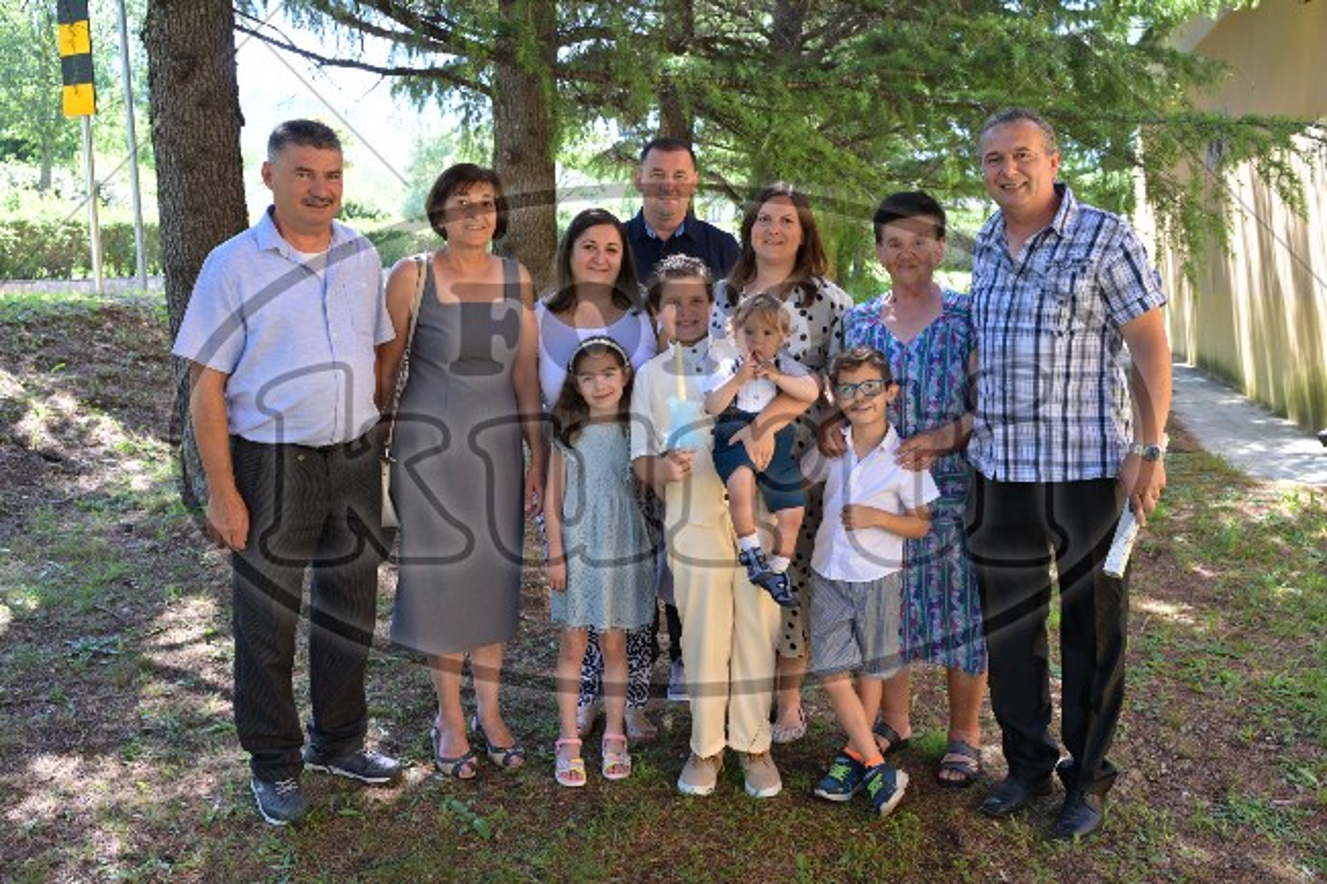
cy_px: 442
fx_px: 1179
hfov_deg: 58.7
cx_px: 664
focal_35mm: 32
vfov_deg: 41.1
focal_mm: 32
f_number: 5.6
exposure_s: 1/160
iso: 640
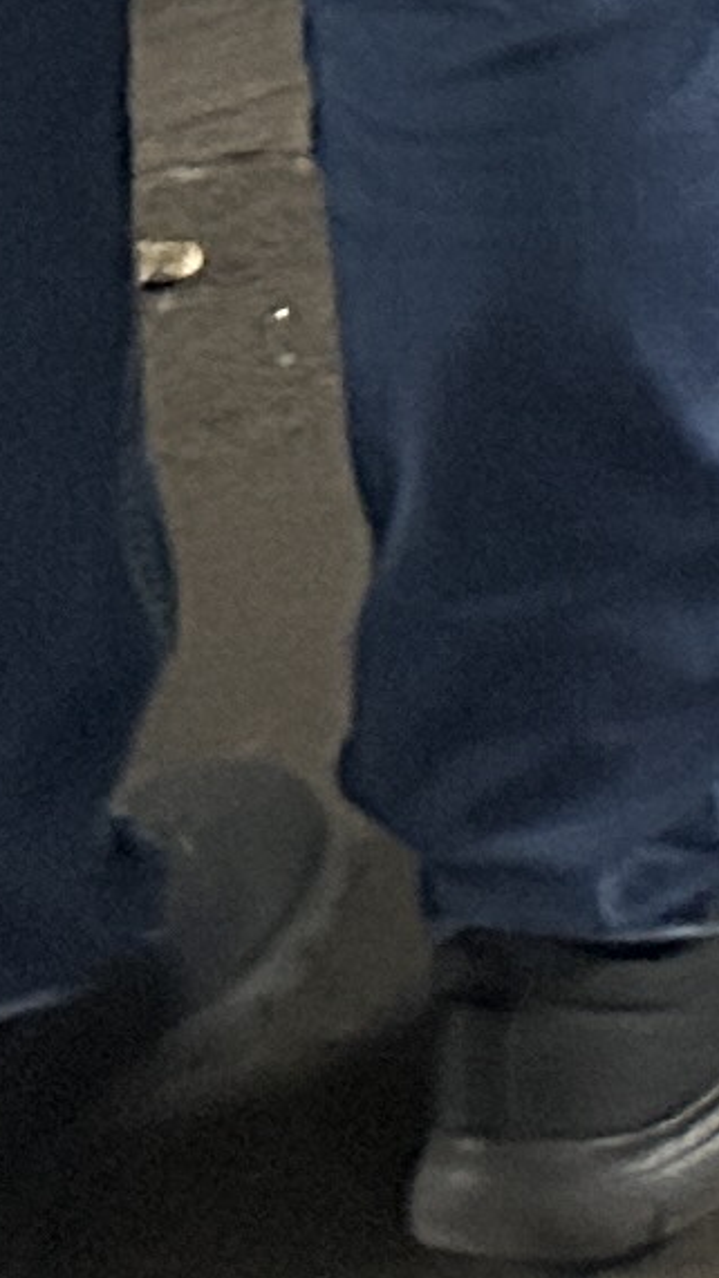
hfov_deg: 5.1
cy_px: -1710
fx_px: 6782
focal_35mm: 200
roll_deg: +1.2
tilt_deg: -9.2
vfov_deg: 9.6
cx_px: 3335
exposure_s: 1/41
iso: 500
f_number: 1.5
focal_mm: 5.7
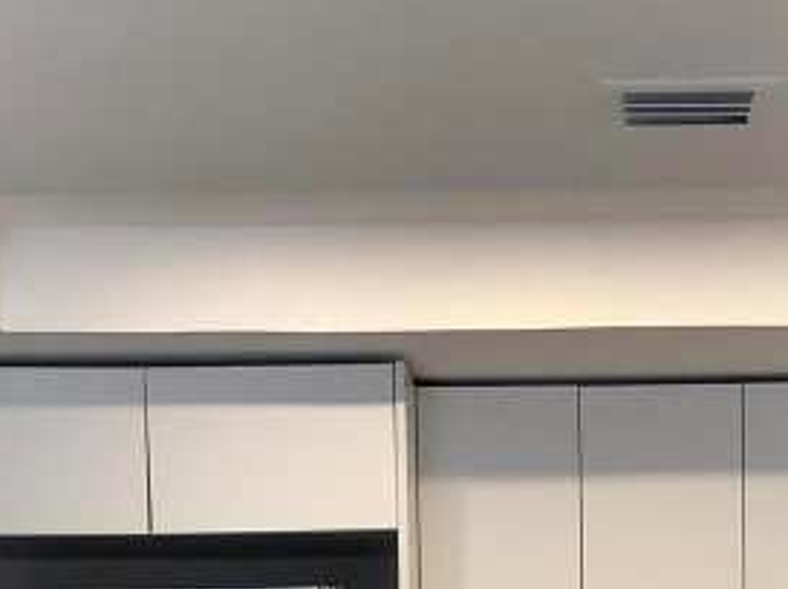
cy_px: 811
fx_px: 2069
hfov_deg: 21.4
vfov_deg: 15.3
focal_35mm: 91
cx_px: 589
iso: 100
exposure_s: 1/60
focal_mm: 3.3
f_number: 2.4
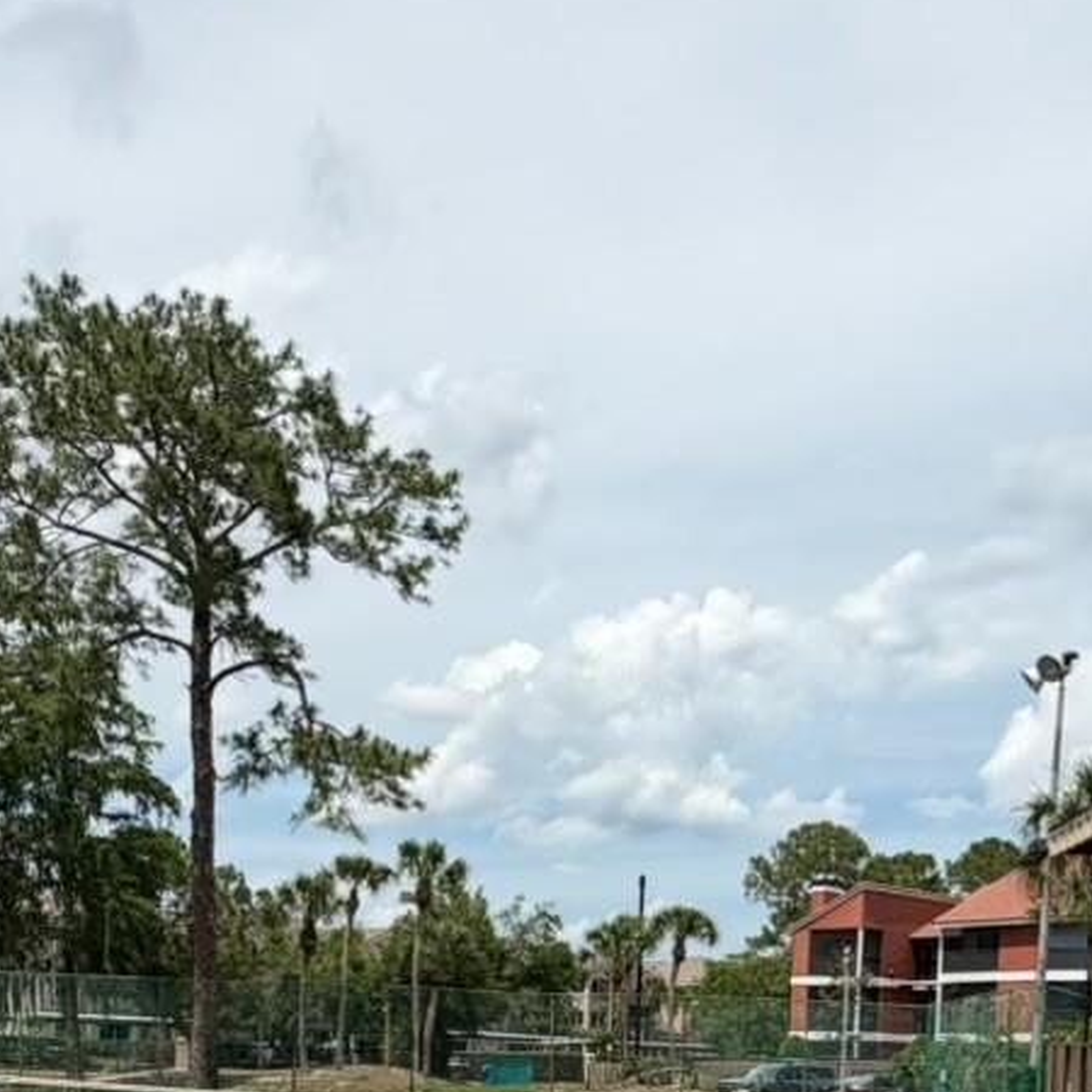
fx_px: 1570
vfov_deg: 34.4
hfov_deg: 38.2
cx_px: 641
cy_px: 1128
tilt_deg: -2.5
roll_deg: -1.8
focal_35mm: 44
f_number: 2.2
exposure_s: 1/1339
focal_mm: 2.22
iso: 20
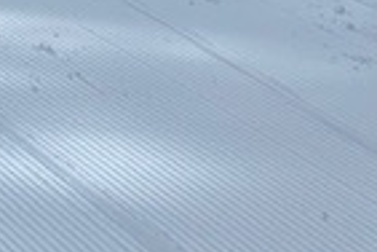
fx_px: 2021
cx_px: -190
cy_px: -676
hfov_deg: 10.3
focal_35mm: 193
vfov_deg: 6.2
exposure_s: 1/3311
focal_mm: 4.25
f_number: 1.8
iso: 32
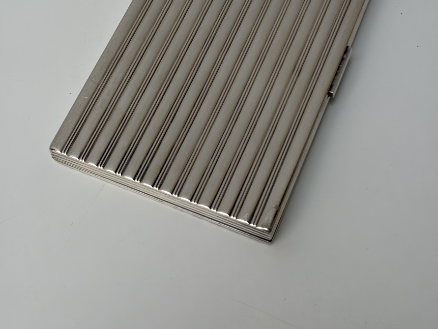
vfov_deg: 20.6
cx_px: 220
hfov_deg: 27.8
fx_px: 886
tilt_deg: -57.4
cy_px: 40
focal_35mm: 70
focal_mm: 5.96
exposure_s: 1/562
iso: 32
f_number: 1.6
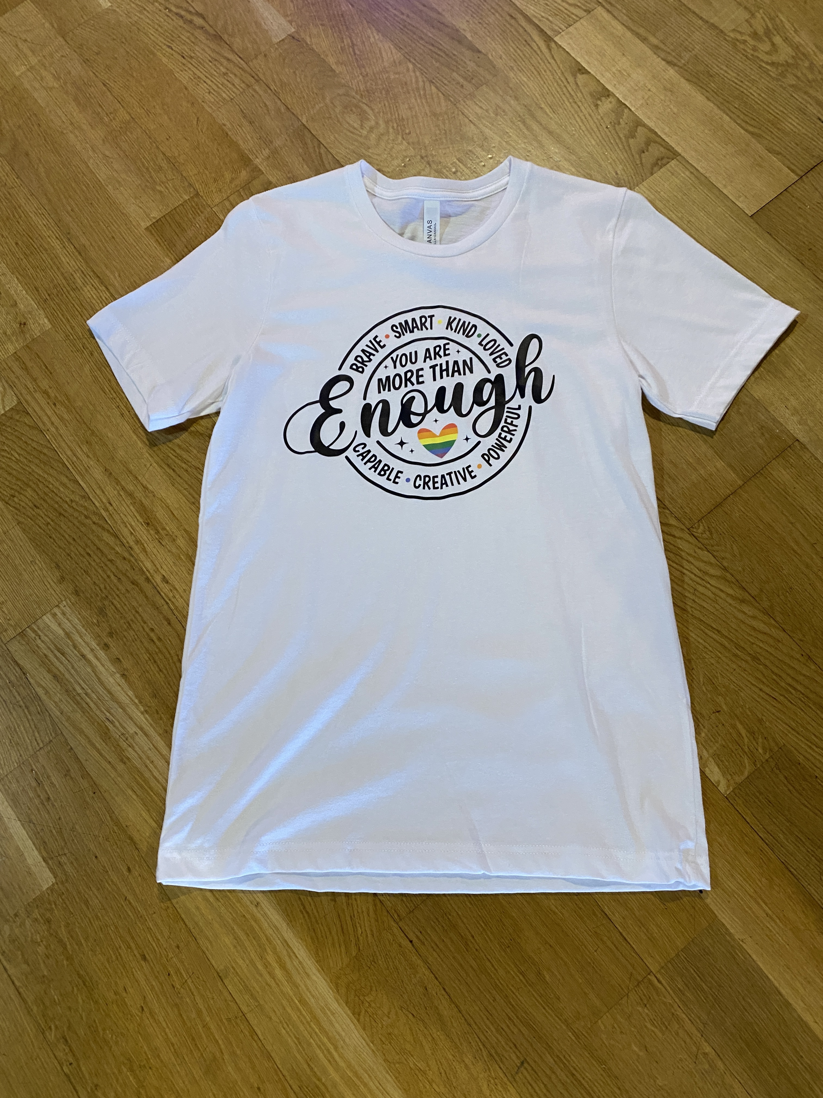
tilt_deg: -73.5
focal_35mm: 26
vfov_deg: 67.3
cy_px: 549
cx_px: 412
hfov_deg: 53.1
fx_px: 824
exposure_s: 1/60
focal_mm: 4.25
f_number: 1.8
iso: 200
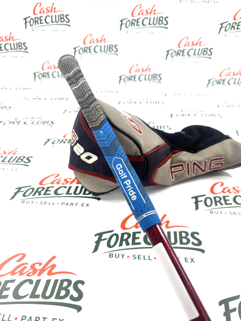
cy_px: 160
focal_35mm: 24
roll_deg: -1.0
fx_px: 223
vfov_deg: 71.6
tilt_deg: -34.9
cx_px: 120
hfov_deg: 56.8
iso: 64
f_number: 1.78
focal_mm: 6.76
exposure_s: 1/256
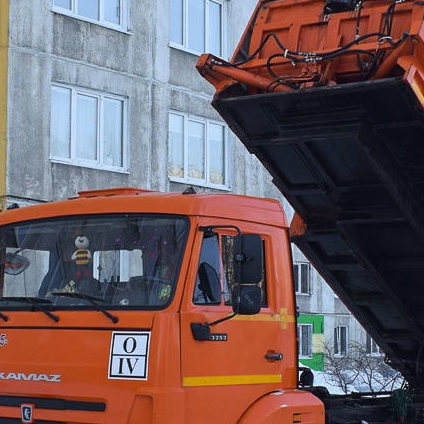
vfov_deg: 26.5
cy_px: 244
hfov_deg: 26.5
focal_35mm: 65
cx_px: 237
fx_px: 901
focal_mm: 18
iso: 360
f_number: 8
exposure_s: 1/250
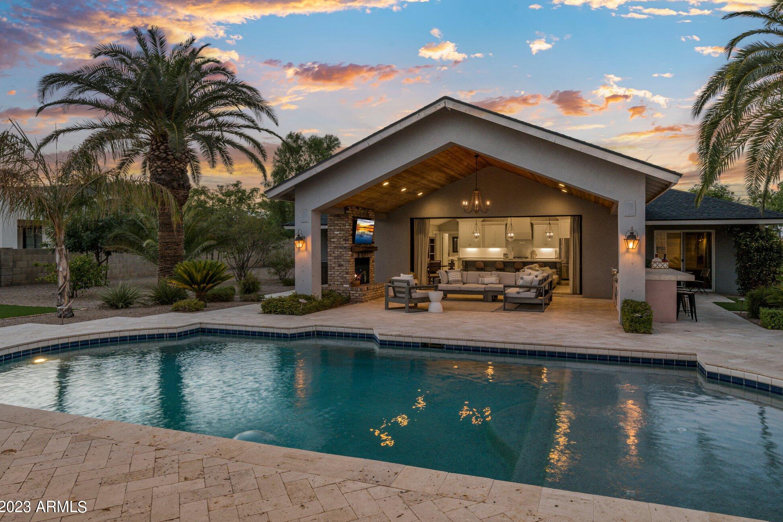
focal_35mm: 23
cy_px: 259
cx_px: 404
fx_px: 500
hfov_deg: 76.1
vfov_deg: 55.1
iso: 400
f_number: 11
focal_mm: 22
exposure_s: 1/8
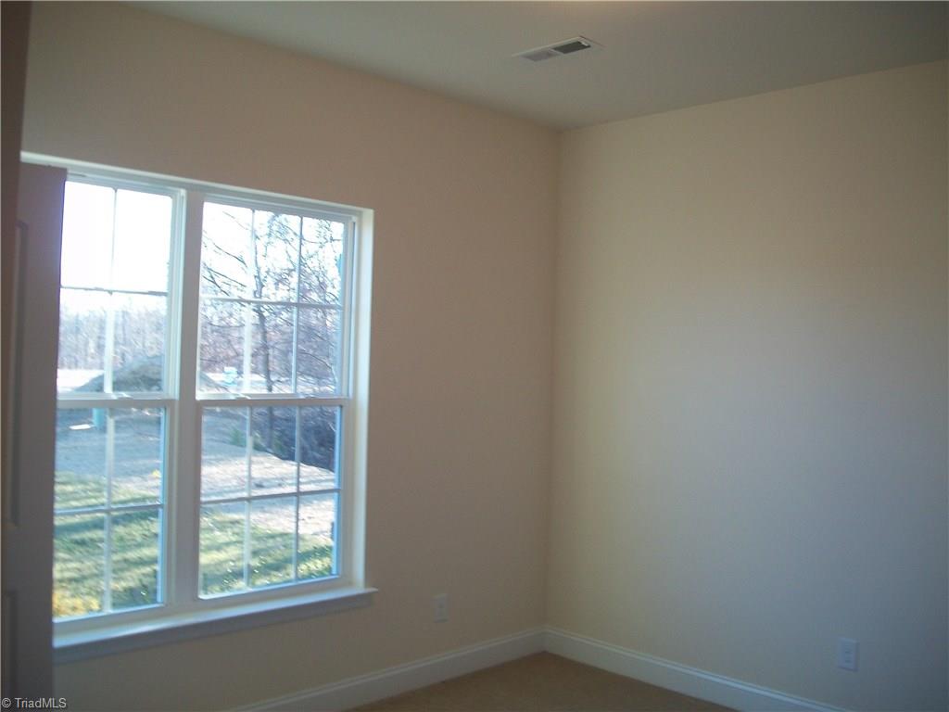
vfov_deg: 44.2
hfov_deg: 56.8
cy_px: 356
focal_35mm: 32
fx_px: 877
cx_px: 474
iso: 80
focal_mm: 5.7
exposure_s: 1/30
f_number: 2.9
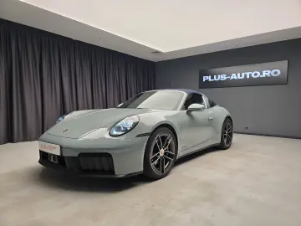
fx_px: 200
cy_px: 113
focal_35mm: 23
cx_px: 150
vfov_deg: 58.9
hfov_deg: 73.9
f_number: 1.7
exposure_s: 1/54
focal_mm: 6.3
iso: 25
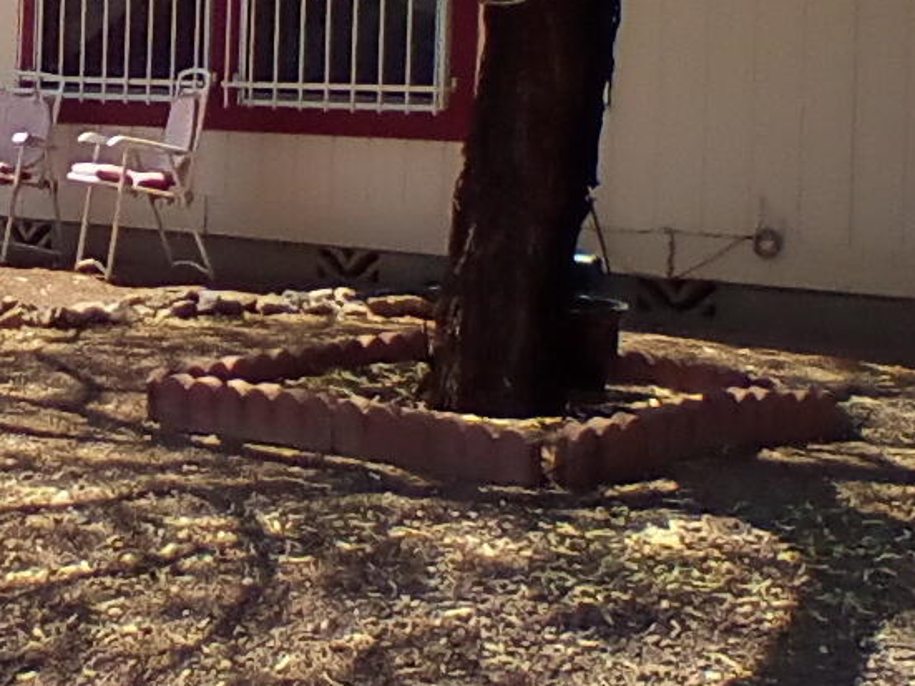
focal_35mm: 90
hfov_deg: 21.3
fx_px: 2378
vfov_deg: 16.2
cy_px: 81
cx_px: 105
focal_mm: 2.38
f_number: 2.4
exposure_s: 1/1064
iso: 102
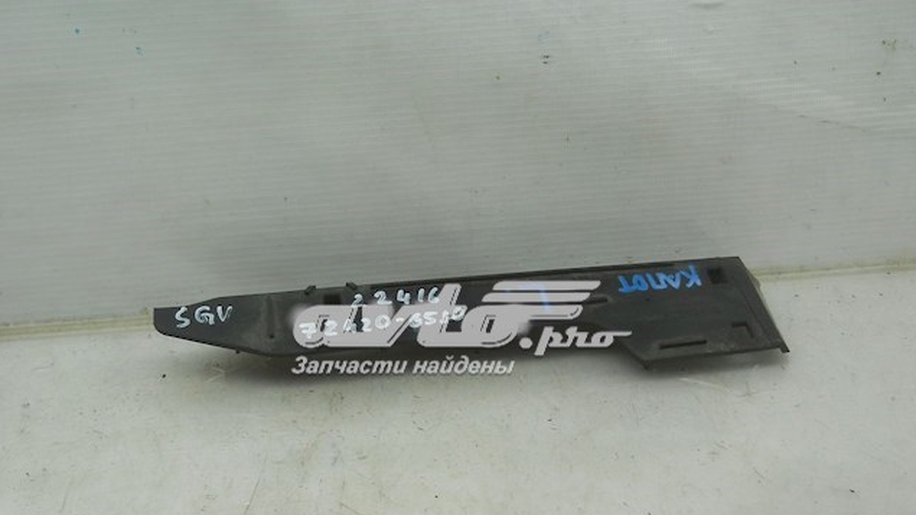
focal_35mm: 45
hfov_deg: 45.5
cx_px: 457
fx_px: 1093
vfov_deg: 26.4
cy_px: 325
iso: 80
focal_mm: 6.72
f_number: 3.1
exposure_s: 1/40
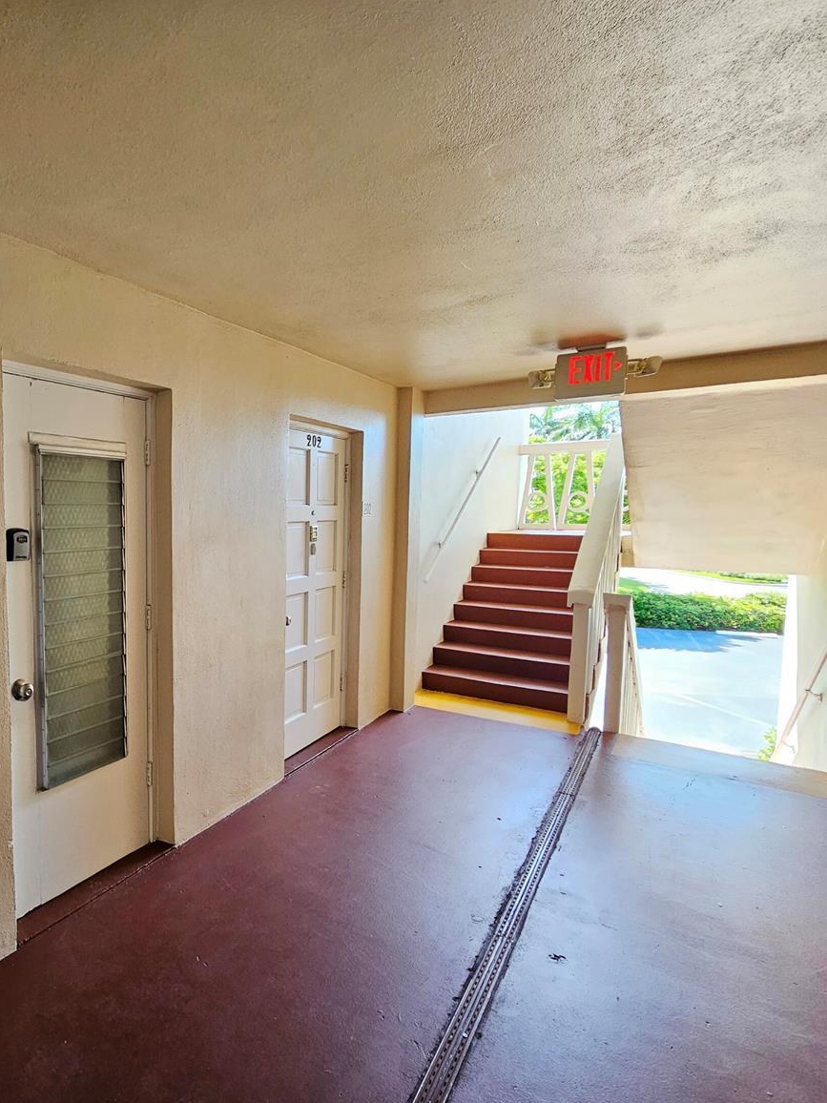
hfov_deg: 65.4
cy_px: 564
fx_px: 573
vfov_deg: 87.7
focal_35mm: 18
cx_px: 171
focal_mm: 2.2
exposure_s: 1/77.4
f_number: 2.2
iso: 100
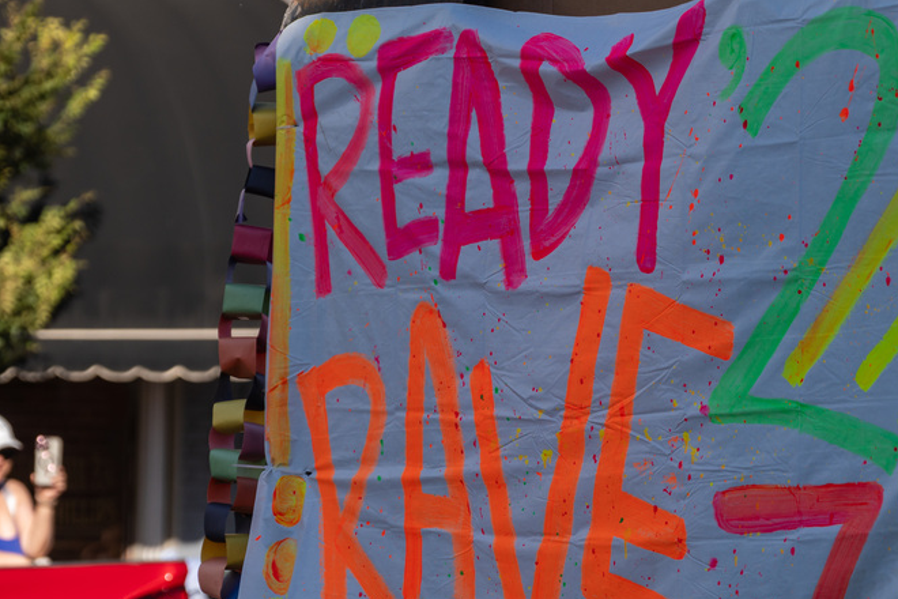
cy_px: 351
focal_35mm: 222
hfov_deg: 9.3
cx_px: 521
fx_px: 5537
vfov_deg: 6.2
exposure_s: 1/2500
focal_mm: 143
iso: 200
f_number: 4
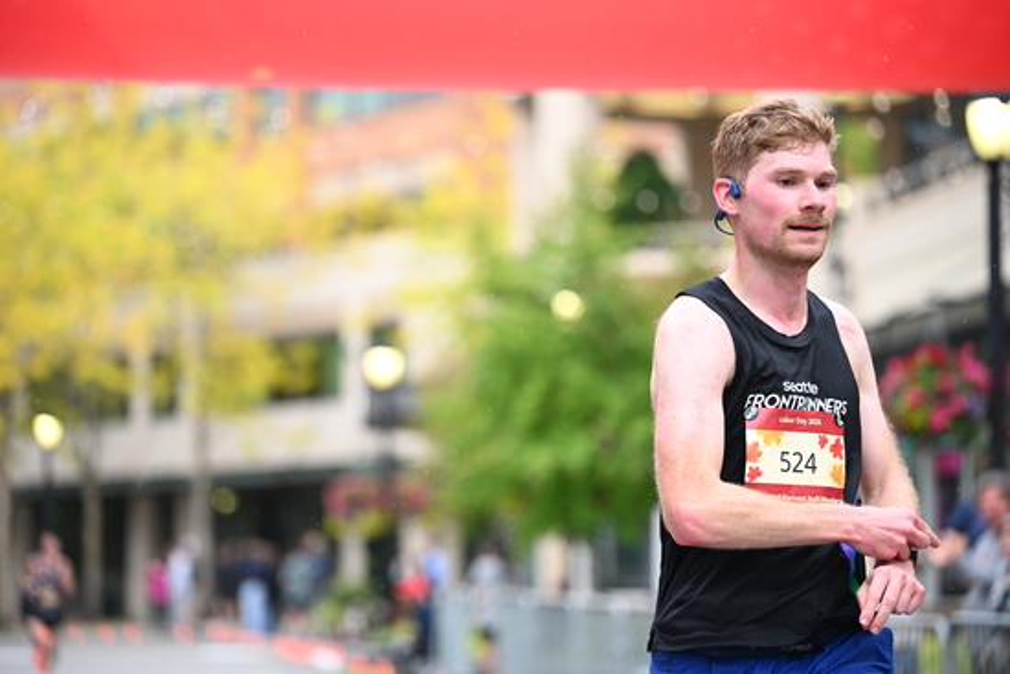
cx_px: 505
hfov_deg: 16.4
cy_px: 337
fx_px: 3508
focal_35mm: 125
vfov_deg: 11.0
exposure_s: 1/1250
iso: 1250
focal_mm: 125
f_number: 2.8
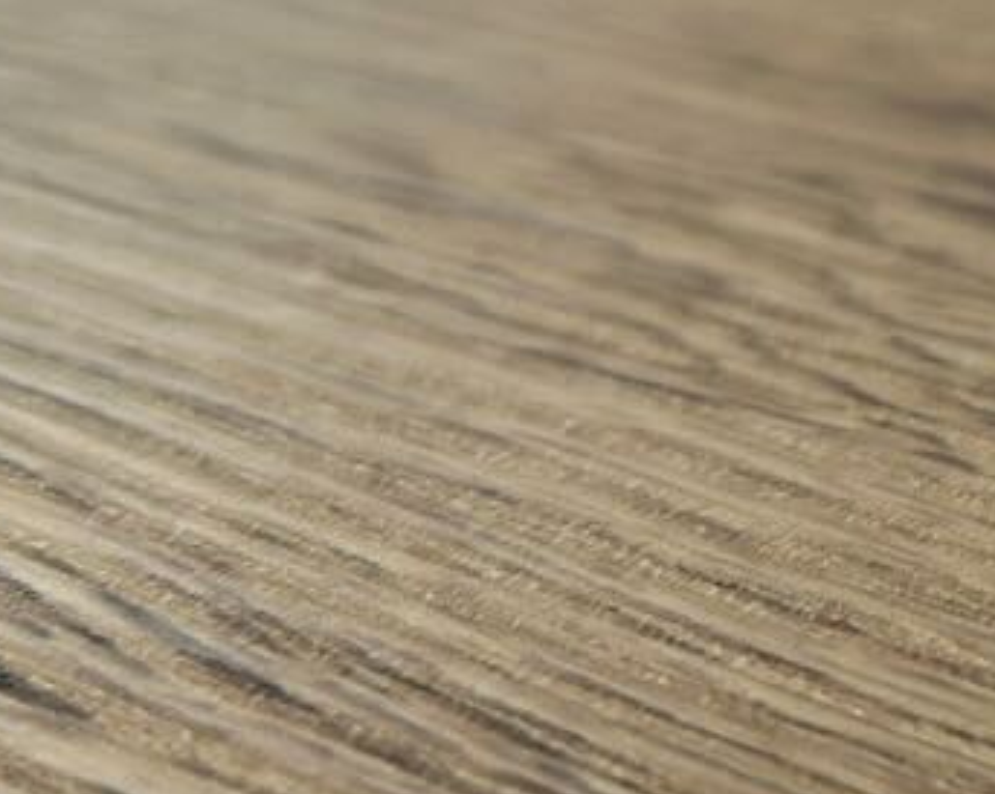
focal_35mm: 175
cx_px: 1772
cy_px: -383
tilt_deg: -8.5
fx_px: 5150
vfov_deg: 8.6
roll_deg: -0.2
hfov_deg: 10.4
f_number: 1.78
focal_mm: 6.86
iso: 125
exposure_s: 1/100
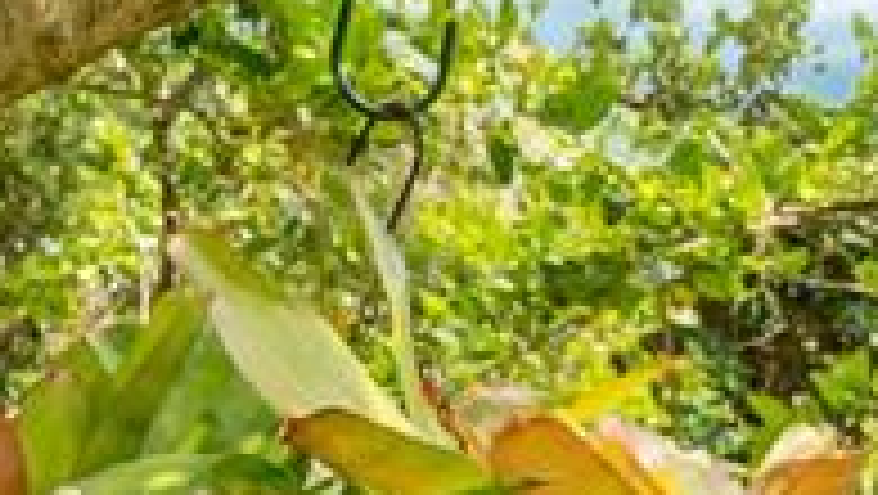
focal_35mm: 99
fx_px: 2306
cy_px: 621
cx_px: 405
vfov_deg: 11.9
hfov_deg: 21.5
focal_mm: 18
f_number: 8
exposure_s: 1/125
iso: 100
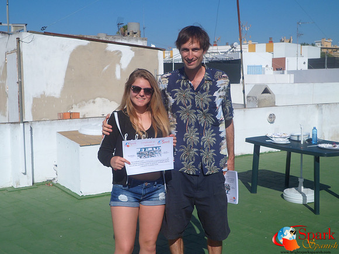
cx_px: 170
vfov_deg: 34.3
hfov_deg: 44.8
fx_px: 411
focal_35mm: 42
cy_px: 127
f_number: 4.2
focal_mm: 7.8
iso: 80
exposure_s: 1/1500
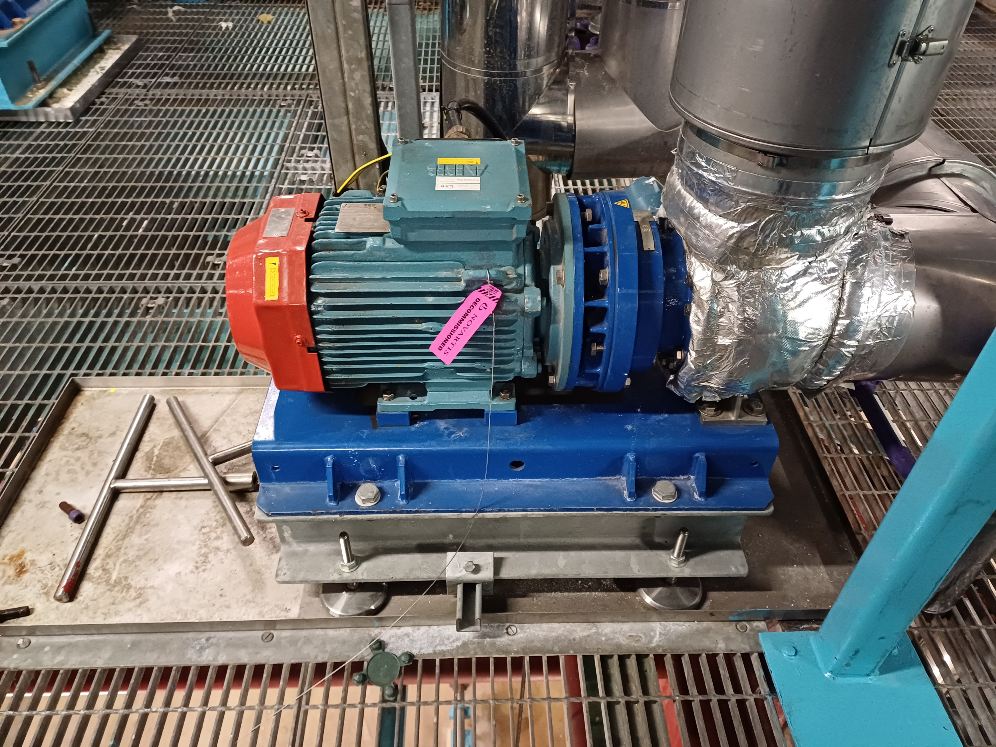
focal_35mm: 25
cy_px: 374
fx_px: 719
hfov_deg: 69.4
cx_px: 498
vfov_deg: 54.9
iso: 800
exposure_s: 1/20
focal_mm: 4.65
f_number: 1.8
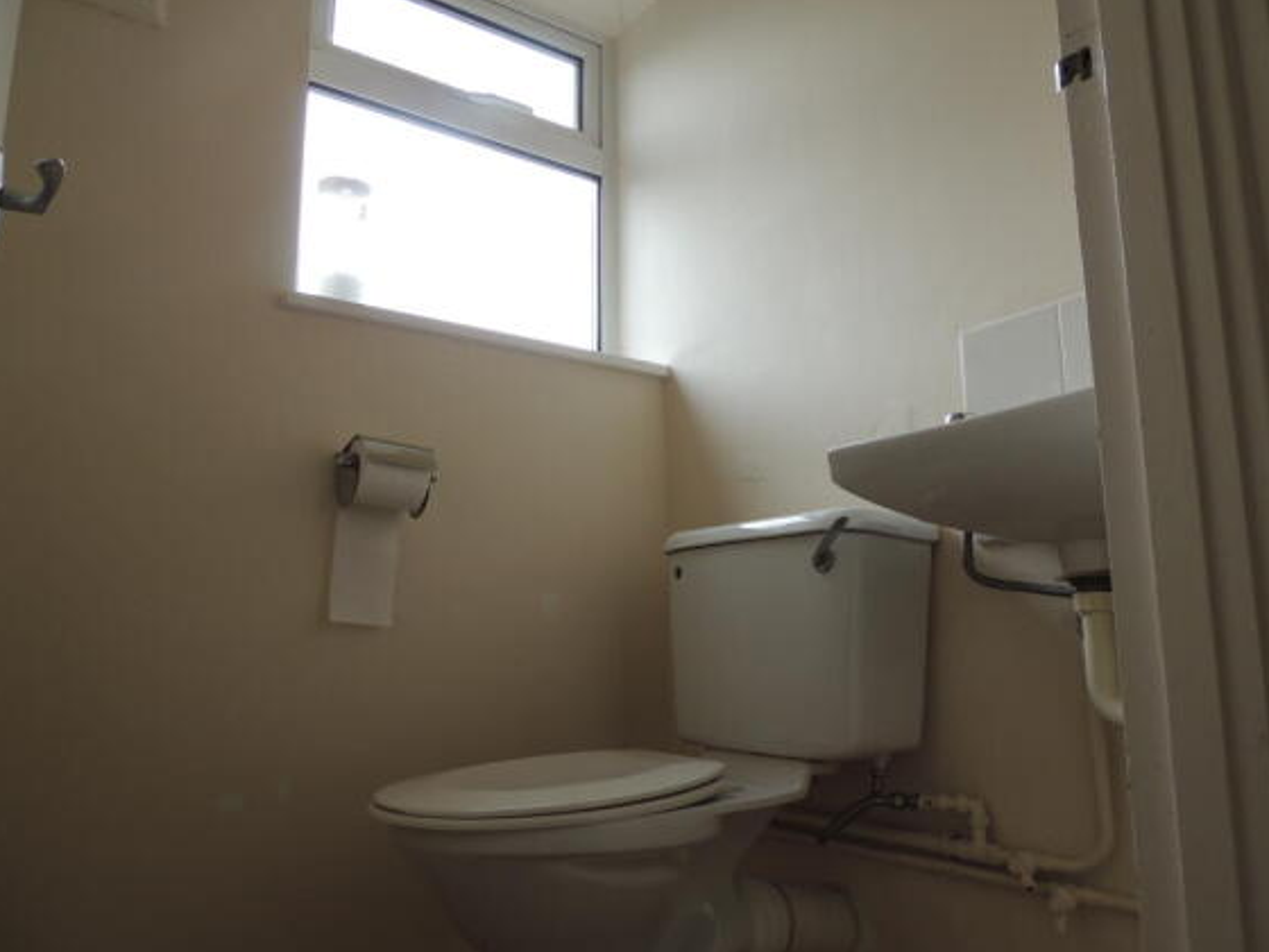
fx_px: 916
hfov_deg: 69.4
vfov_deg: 54.9
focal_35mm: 25
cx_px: 649
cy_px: 491
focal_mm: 4.3
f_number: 3
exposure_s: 1/100
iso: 100
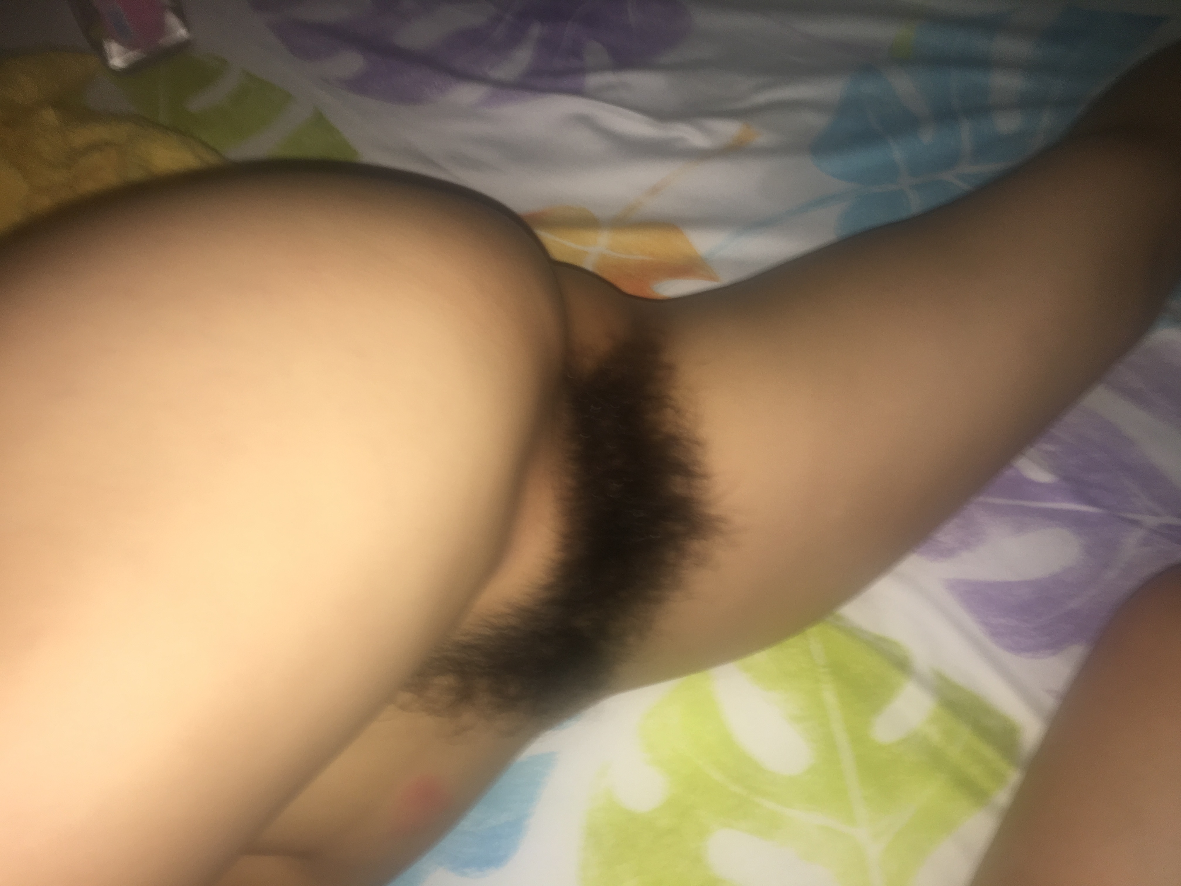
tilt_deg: -61.5
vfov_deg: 48.2
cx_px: 590
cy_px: 443
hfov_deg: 61.7
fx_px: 989
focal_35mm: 29
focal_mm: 4.15
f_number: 2.2
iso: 25
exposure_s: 1/21
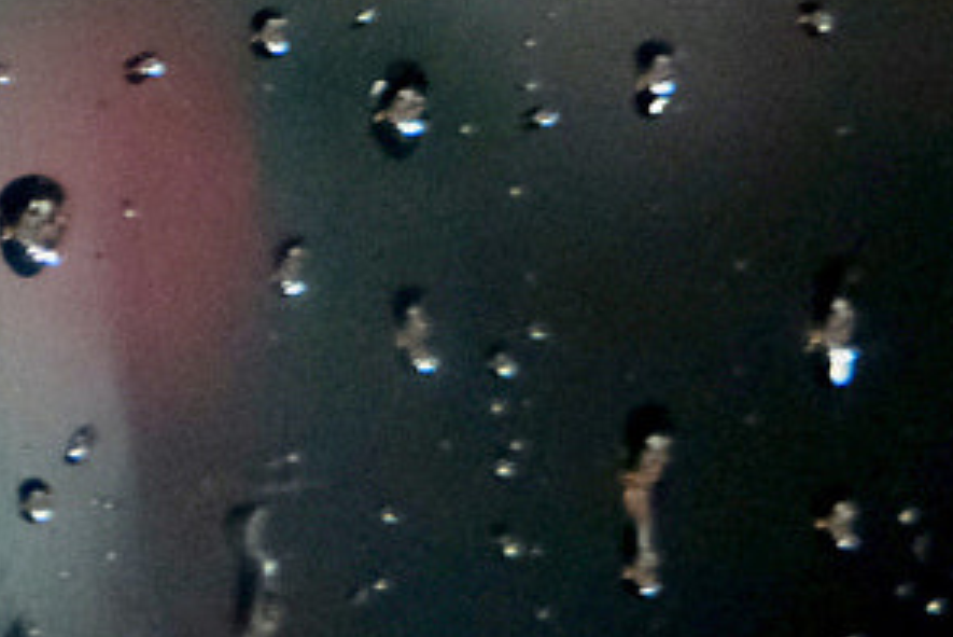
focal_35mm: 331
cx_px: -1195
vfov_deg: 4.1
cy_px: -372
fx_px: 8766
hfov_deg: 6.0
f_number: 4
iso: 2500
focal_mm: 40.7
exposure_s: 1/60
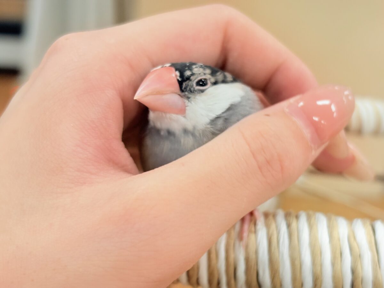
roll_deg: -4.1
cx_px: 192
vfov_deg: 28.0
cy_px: 144
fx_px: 577
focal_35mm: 52
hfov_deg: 36.8
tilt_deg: -26.4
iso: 50
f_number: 1.6
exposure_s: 1/106
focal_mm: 5.96
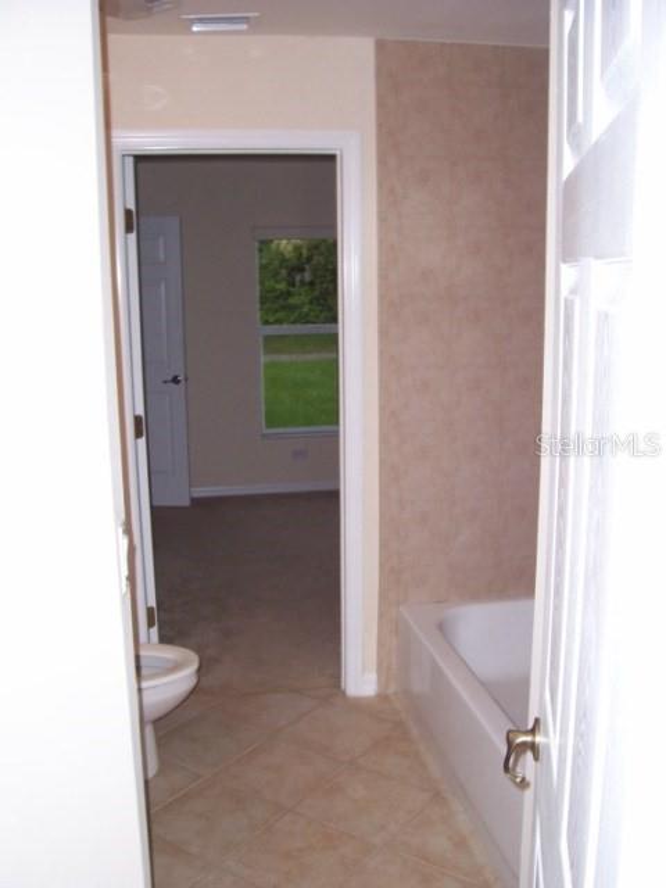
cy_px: 444
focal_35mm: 34
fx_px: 872
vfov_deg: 54.0
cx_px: 333
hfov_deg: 41.8
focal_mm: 5.6
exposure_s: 1/60
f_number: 2.7
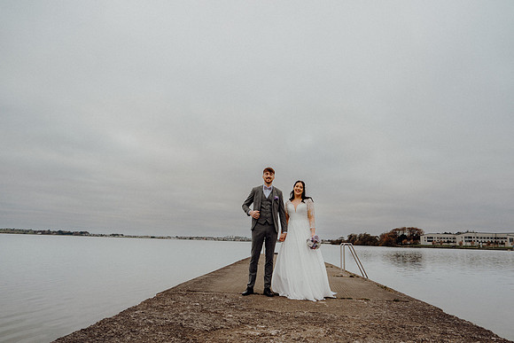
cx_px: 257
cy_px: 172
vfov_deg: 53.2
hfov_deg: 73.7
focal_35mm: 24
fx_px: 343
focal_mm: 24
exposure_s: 1/200
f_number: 3.5
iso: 160
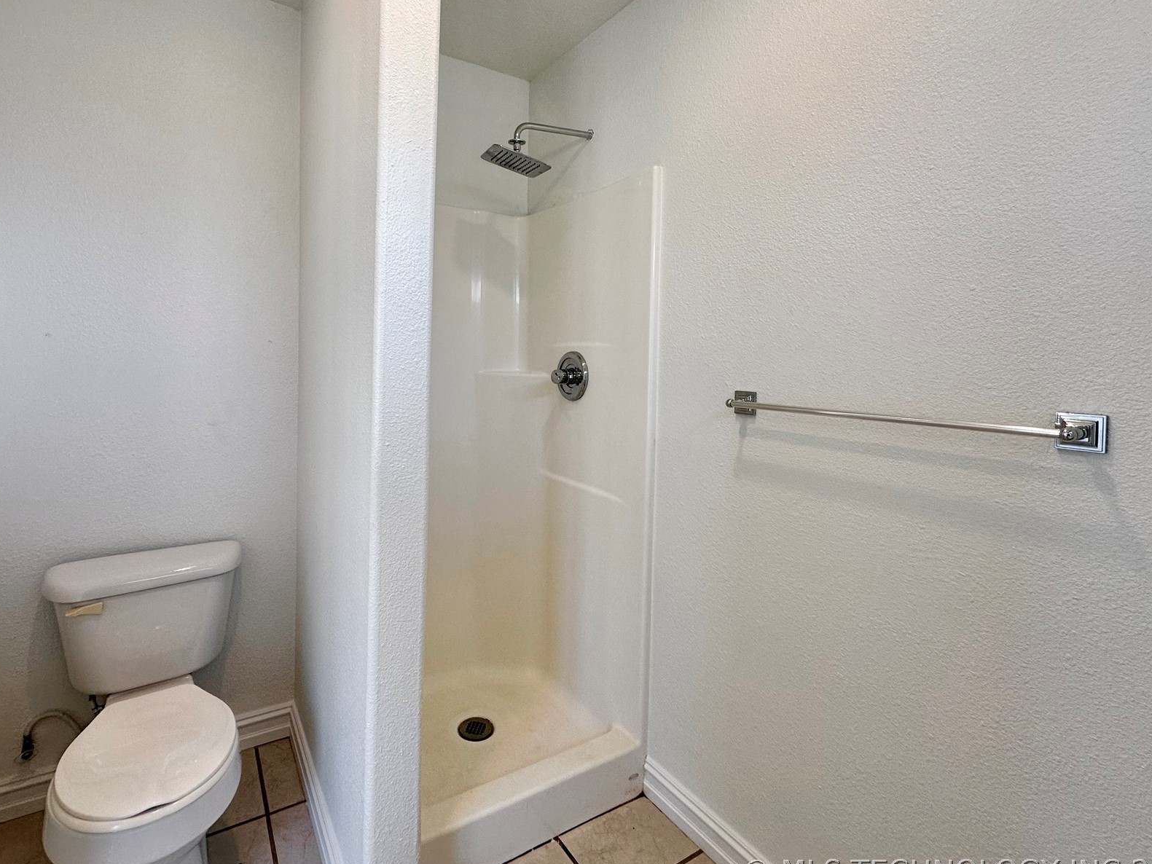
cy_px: 371
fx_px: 566
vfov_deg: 74.3
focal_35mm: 17
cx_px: 514
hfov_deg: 90.7
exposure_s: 1/120
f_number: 2.2
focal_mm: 2.22
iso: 100
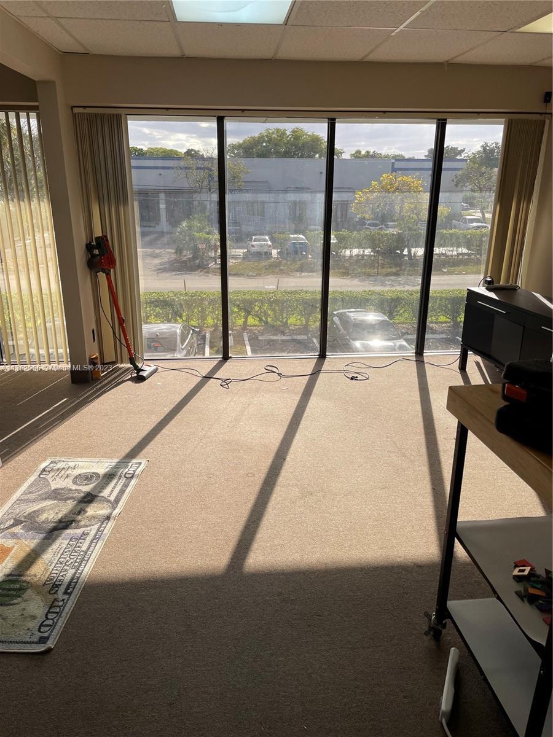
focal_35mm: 26
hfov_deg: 53.1
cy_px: 368
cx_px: 276
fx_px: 554
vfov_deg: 67.3
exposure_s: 1/463
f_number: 1.6
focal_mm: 4.2
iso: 32
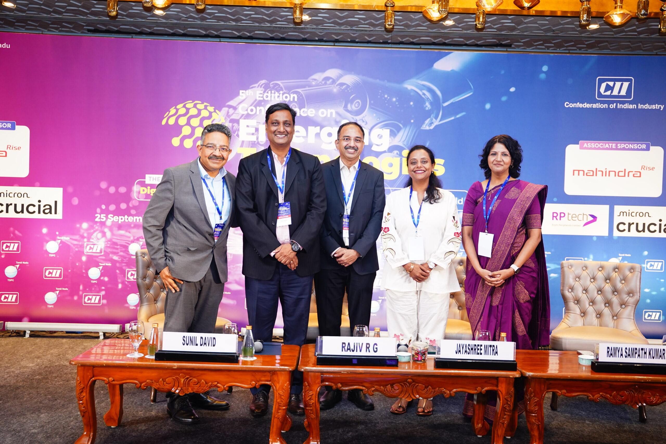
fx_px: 647
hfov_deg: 54.4
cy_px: 222
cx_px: 333
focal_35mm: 35
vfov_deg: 37.9
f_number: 2.8
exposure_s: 1/125
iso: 1250
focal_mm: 35
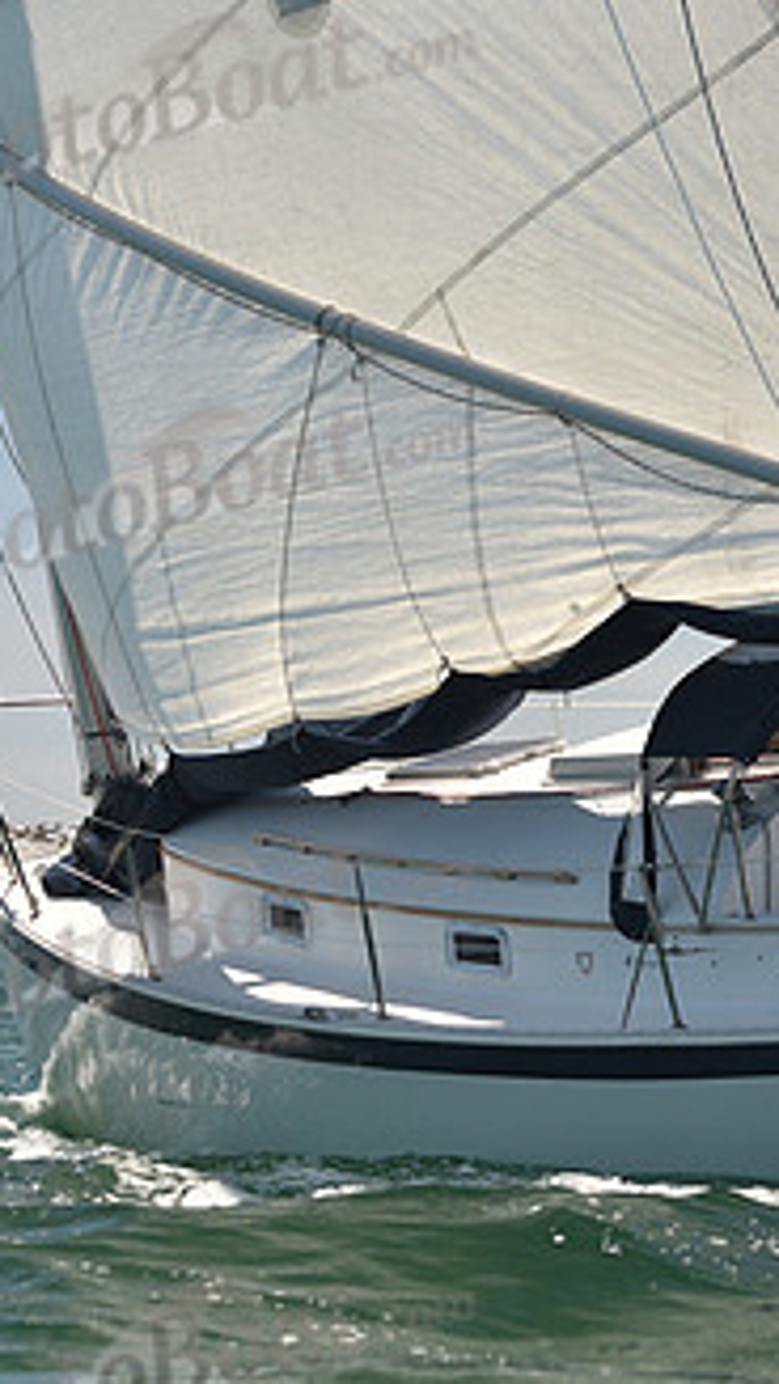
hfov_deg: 9.3
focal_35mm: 130
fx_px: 4773
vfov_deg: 16.5
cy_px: 654
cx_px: 699
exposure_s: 1/800
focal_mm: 70
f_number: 4.5
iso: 250
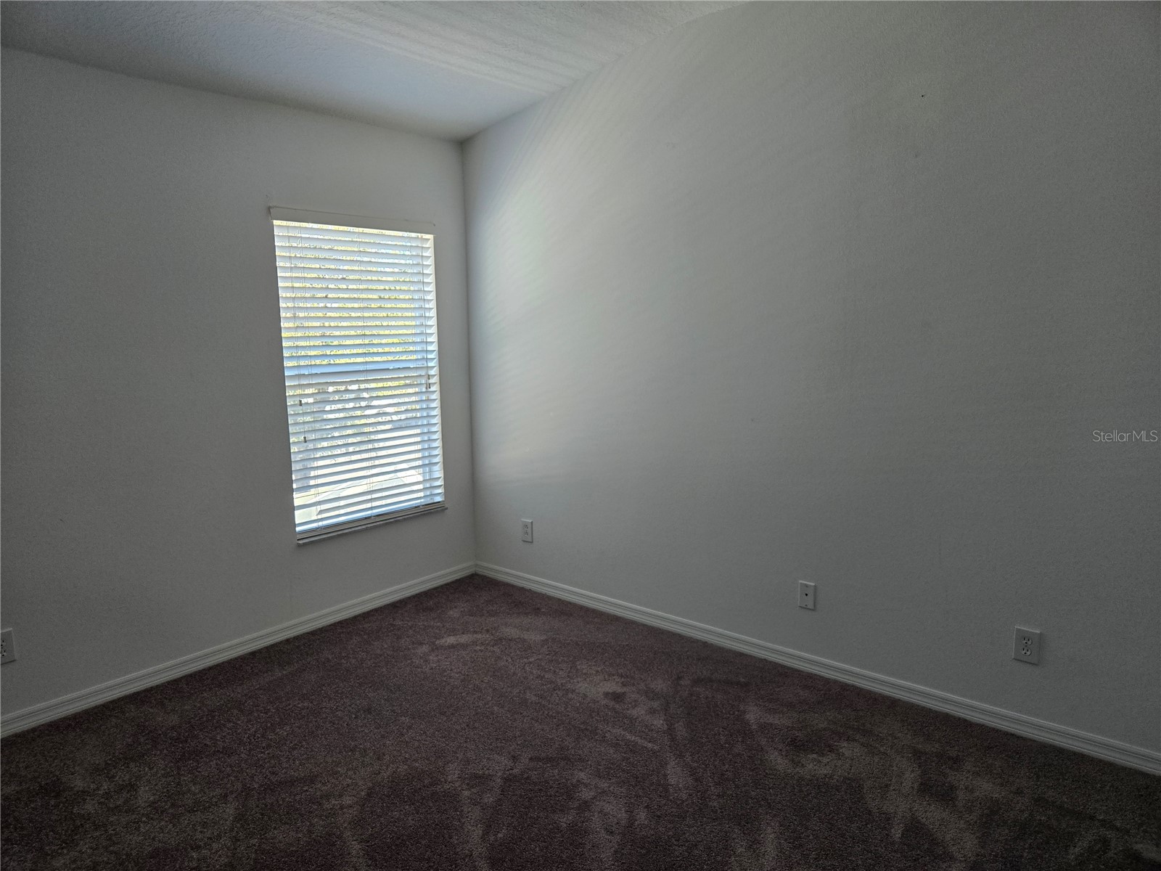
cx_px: 580
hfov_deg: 73.9
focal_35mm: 23
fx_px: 771
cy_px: 436
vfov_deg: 58.9
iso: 125
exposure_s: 1/180
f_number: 1.8
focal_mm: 5.4
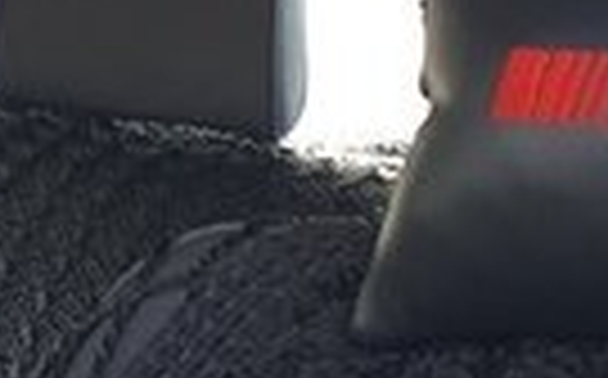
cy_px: -569
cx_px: -167
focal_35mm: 140
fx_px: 2317
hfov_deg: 14.4
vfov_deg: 8.4
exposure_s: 1/50
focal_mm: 3.6
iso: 50
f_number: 1.9
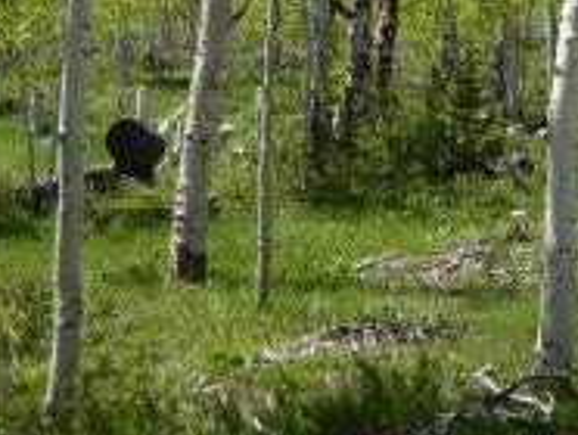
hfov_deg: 22.0
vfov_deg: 17.1
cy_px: 90
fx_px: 1438
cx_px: 556
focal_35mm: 86
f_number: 3.3
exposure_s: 1/640
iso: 100
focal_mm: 4.3
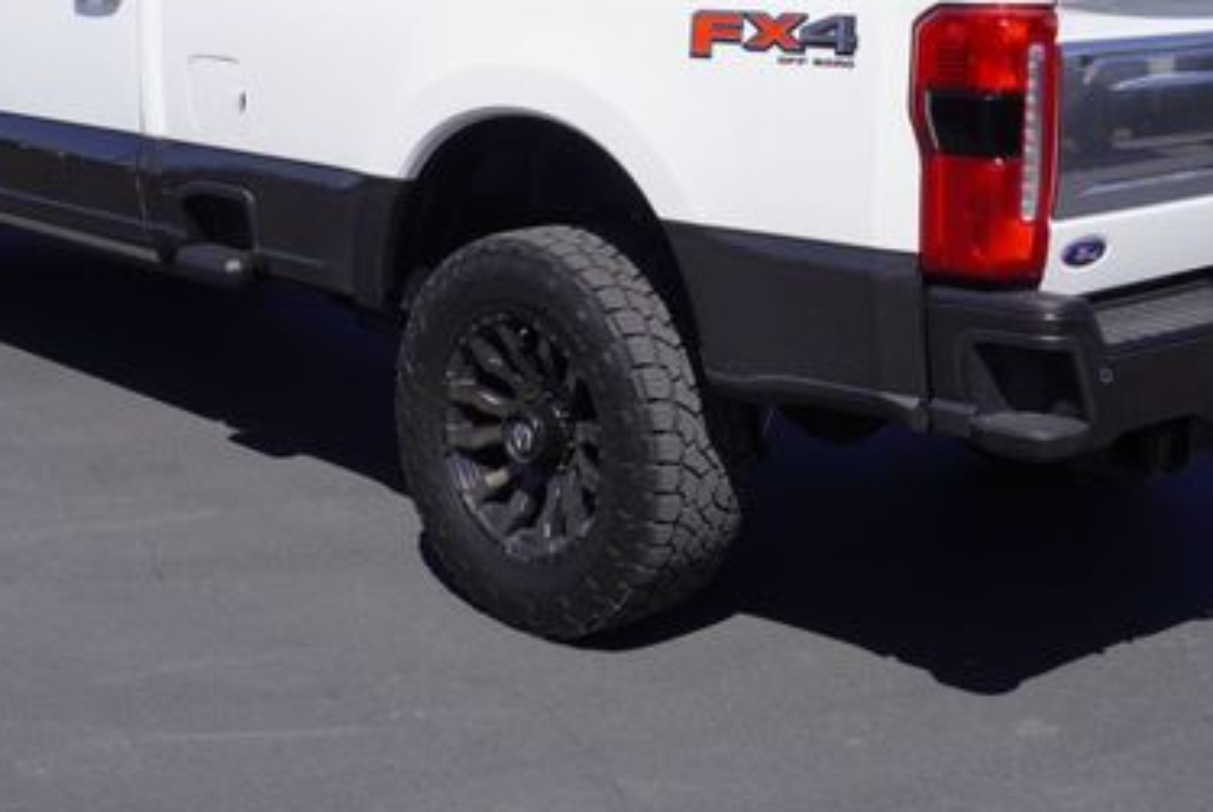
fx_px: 1985
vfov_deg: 22.9
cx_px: 576
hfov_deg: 34.0
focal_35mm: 59
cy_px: 197
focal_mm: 23
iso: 100
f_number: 10
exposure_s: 1/160
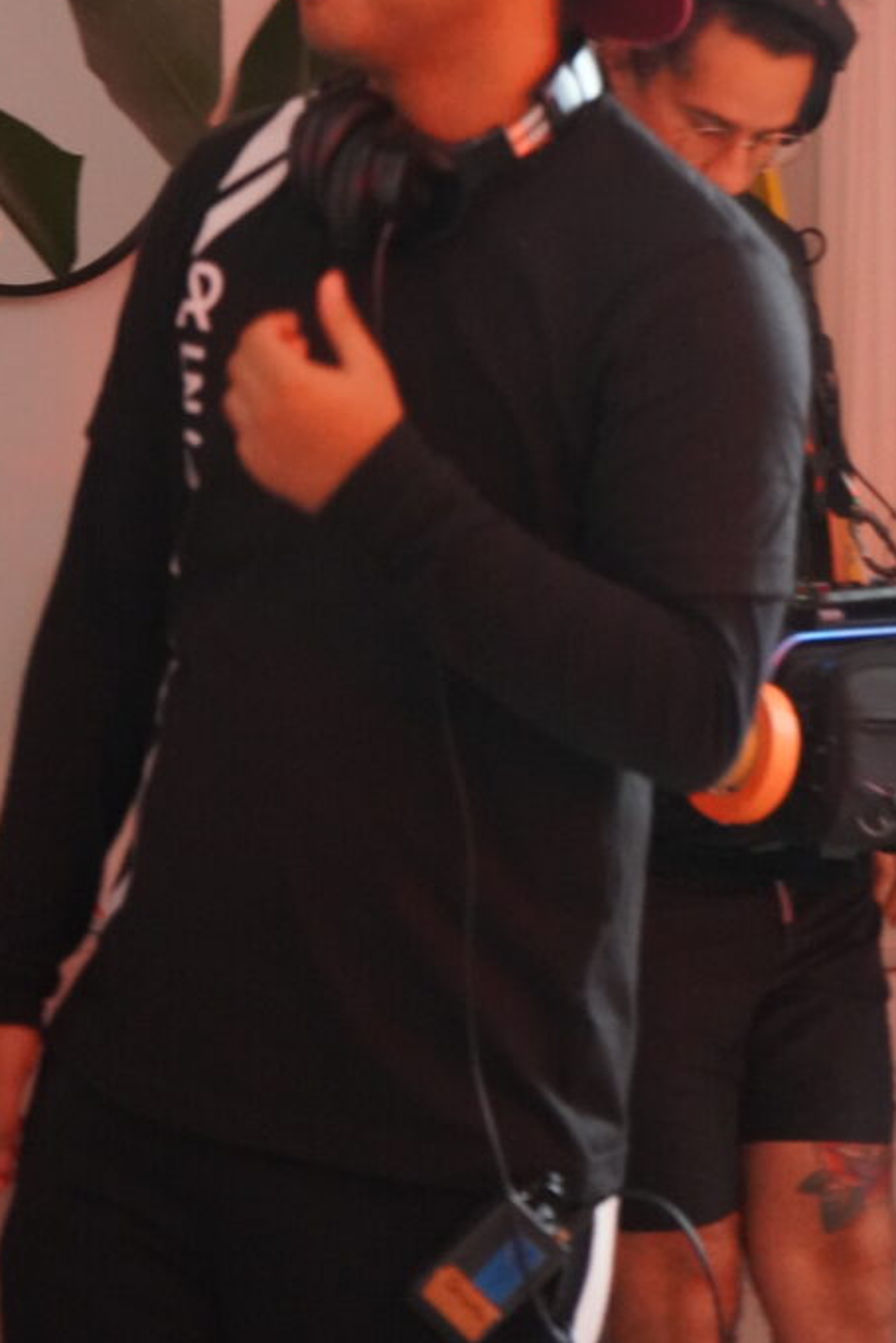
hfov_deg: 9.8
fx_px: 5221
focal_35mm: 140
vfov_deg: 14.6
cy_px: 350
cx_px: 540
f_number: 5.6
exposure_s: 1/50
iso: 6400
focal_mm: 62
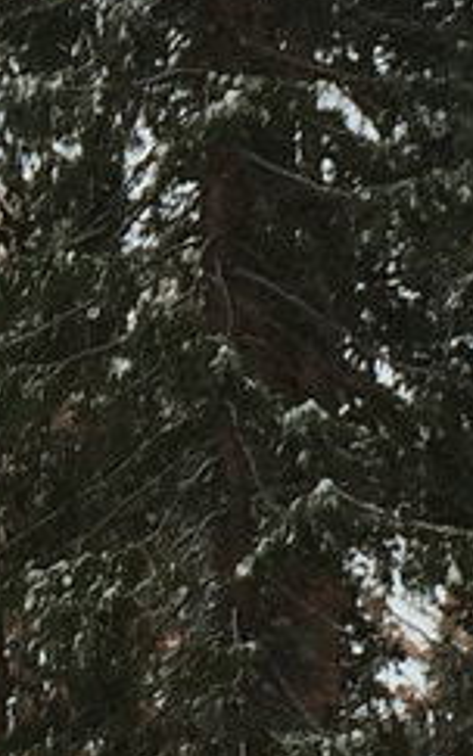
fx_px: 4164
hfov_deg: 6.4
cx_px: -367
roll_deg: +0.0
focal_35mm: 202
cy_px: 53
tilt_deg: +28.5
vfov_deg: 10.3
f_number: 2.2
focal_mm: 4.15
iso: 32
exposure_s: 1/250
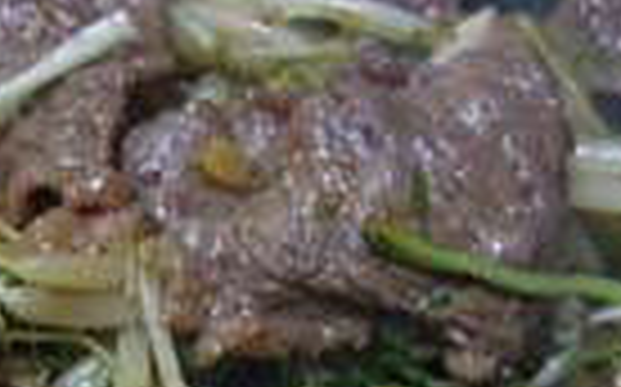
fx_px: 1590
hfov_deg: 22.0
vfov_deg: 13.8
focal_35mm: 94
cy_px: 331
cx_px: 212
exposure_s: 1/13
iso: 200
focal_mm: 5.8
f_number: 2.8
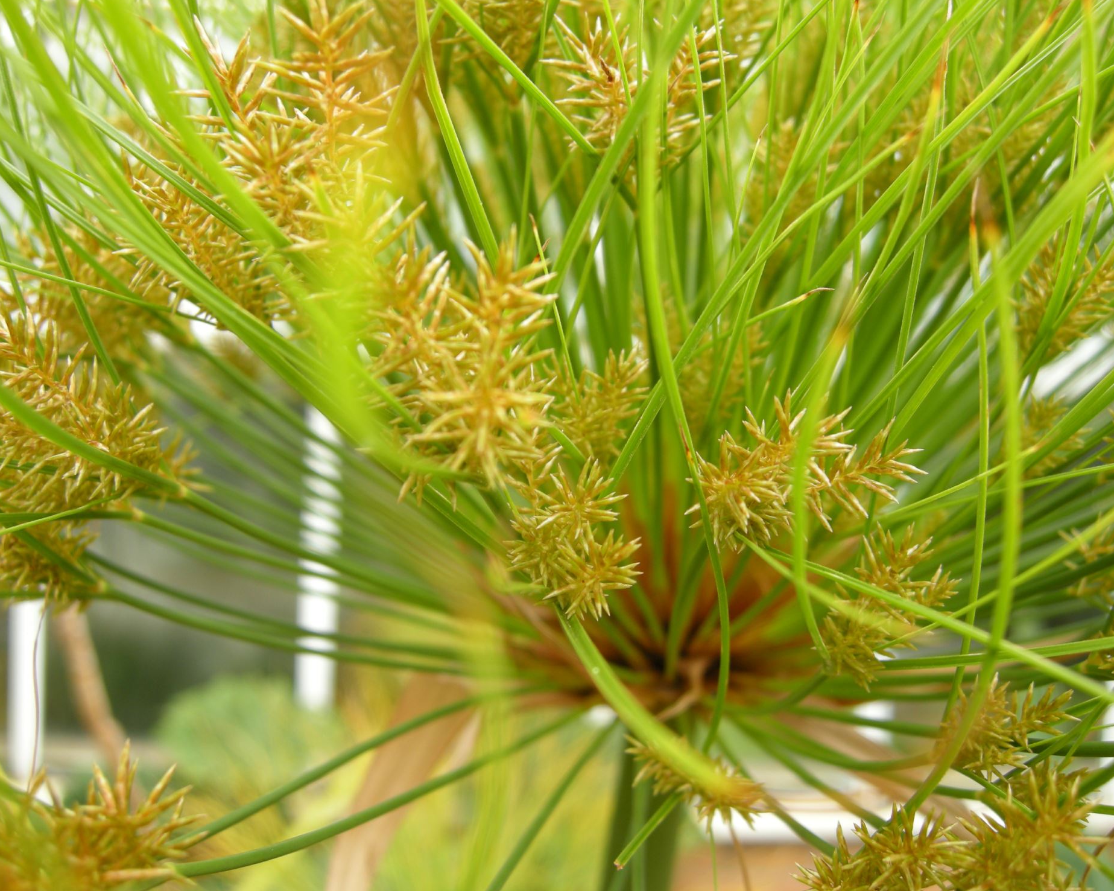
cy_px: 446
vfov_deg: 40.1
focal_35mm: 37
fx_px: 1220
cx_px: 578
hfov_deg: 49.1
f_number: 3.4
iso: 64
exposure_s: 1/95.5
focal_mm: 7.5
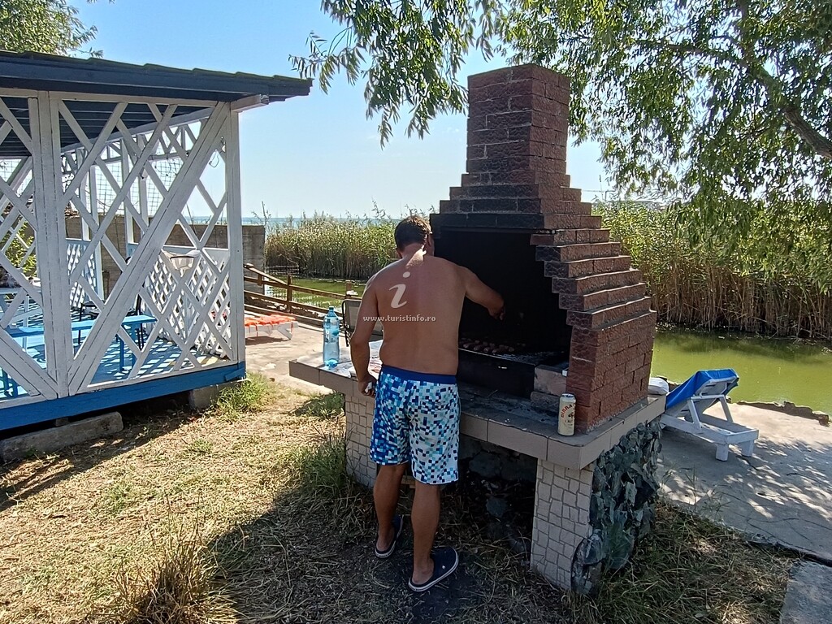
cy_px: 312
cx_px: 416
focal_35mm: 16
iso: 50
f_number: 2.2
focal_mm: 1.66
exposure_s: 1/463
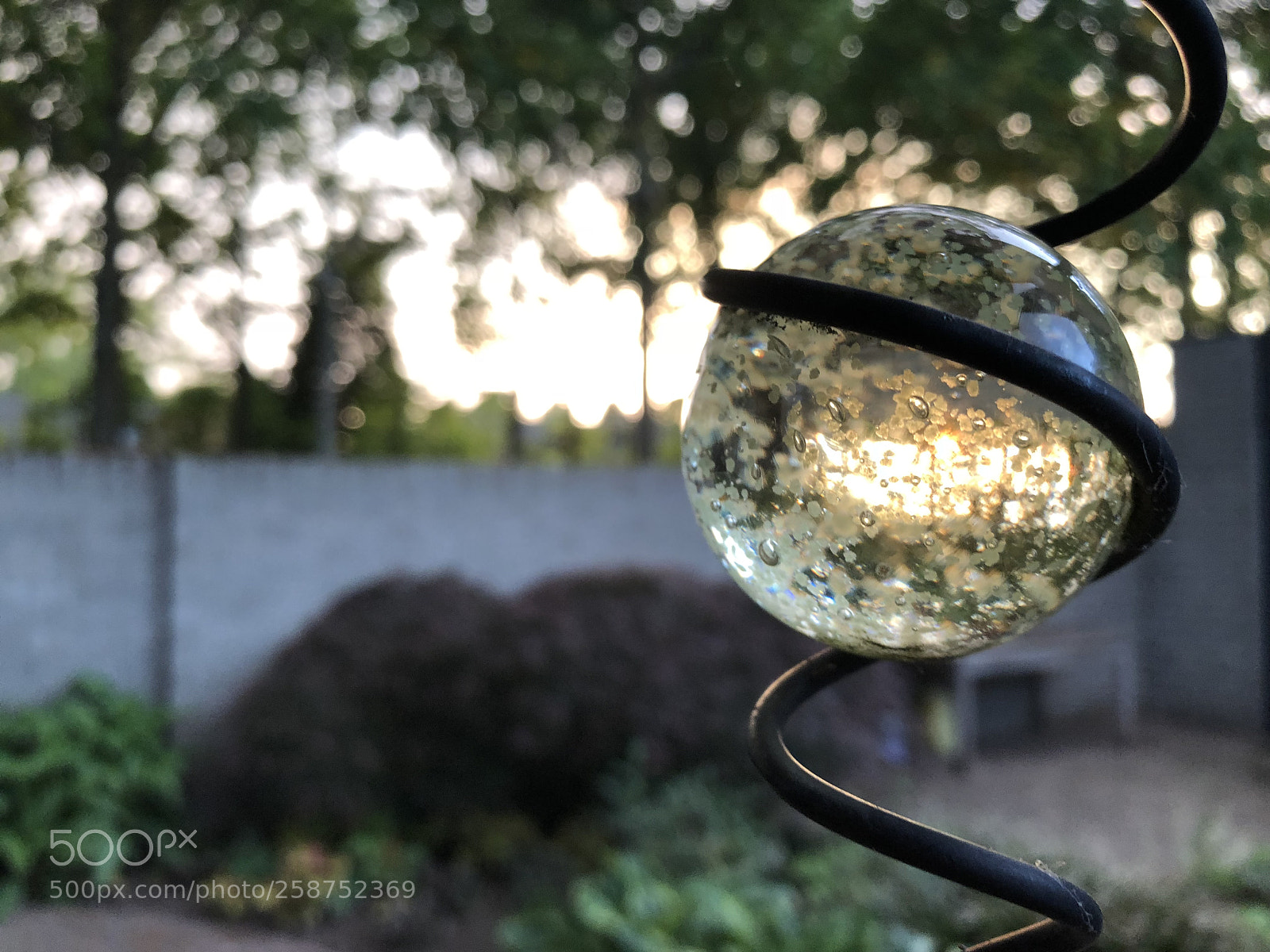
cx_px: 635
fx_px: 1027
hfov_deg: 63.4
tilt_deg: +2.8
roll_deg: -0.4
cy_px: 476
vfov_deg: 49.7
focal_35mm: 28
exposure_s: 1/24
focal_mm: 3.99
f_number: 1.8
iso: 40
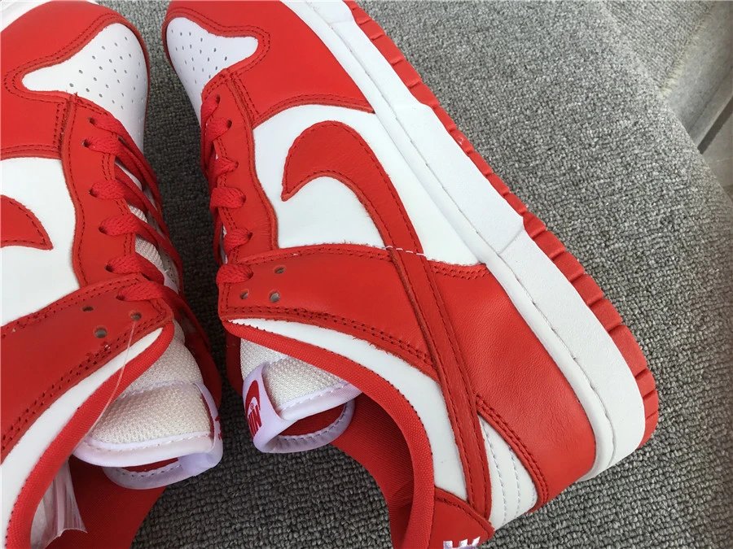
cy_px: 274
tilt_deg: -61.7
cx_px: 366
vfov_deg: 45.4
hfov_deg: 58.4
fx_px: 656
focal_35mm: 31
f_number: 2.4
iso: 25
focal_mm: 3.3
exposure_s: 1/350
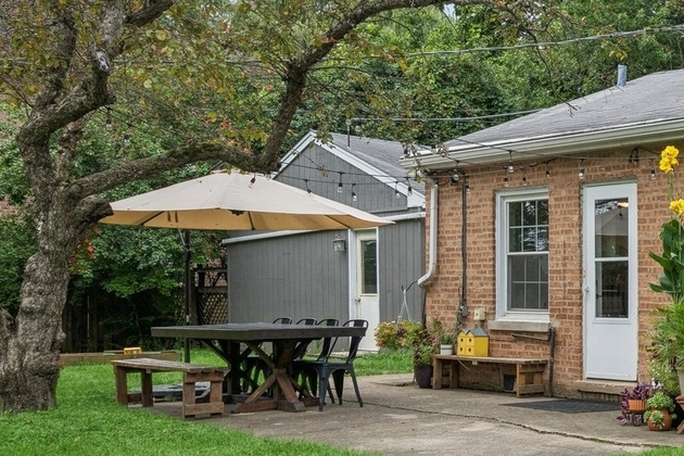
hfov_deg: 31.2
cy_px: 304
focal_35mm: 54
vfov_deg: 24.9
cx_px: 815
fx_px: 1026
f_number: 9.5
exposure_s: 1/250
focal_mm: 21
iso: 200
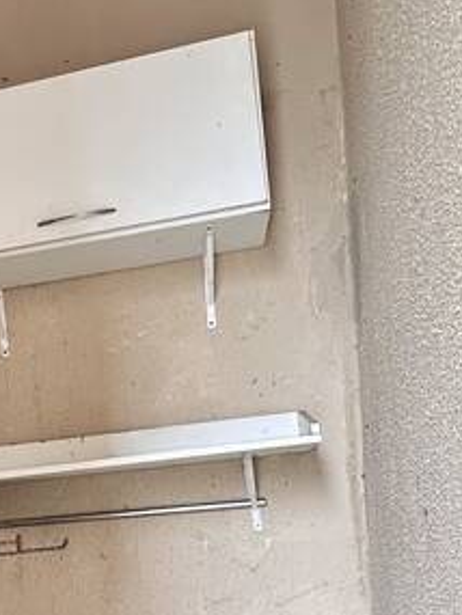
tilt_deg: +1.5
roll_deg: +1.4
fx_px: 942
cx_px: -93
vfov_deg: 34.9
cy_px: 501
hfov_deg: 24.9
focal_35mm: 53
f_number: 2.2
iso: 200
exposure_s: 1/99
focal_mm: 2.22
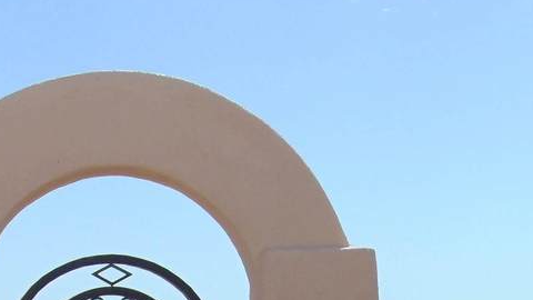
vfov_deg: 9.5
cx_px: 129
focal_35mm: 122
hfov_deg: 17.5
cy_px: 501
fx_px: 1724
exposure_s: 1/250
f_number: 8.7
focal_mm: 7.6
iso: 80
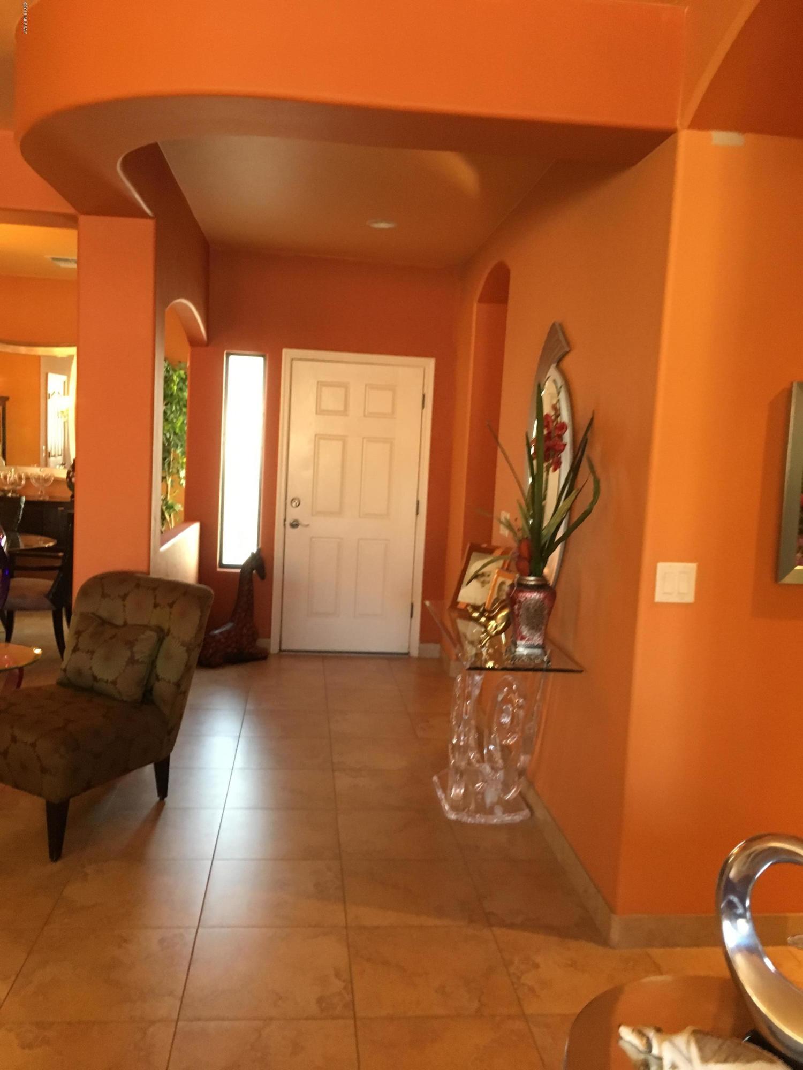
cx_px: 402
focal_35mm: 29
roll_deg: -2.2
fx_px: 897
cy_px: 535
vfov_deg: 61.7
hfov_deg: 48.2
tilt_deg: -4.1
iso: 200
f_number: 2.2
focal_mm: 4.15
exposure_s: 1/15
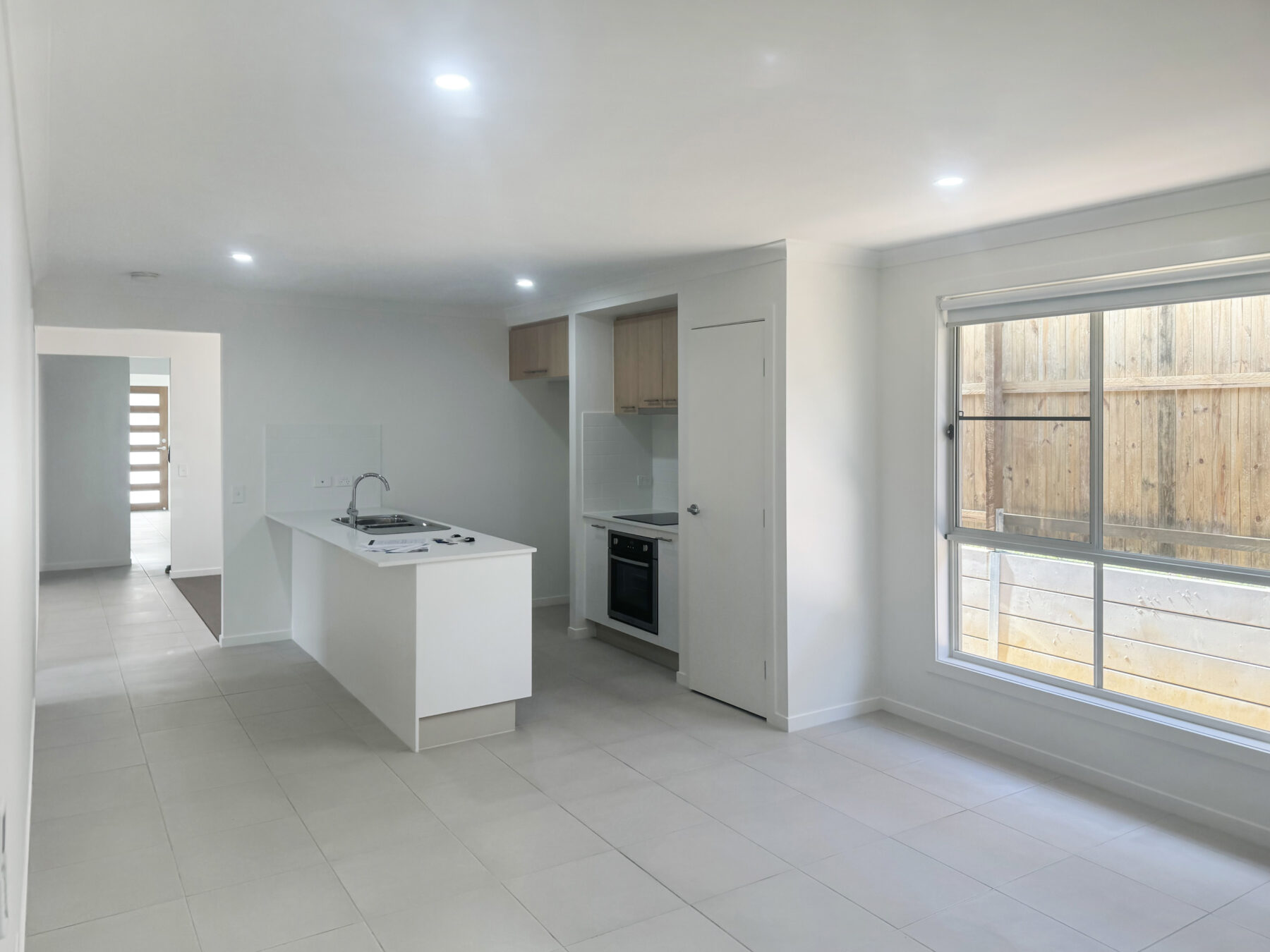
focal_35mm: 24
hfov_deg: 71.6
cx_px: 635
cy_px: 476
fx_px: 881
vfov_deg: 56.8
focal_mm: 6.76
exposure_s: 1/157
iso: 64
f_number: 1.78
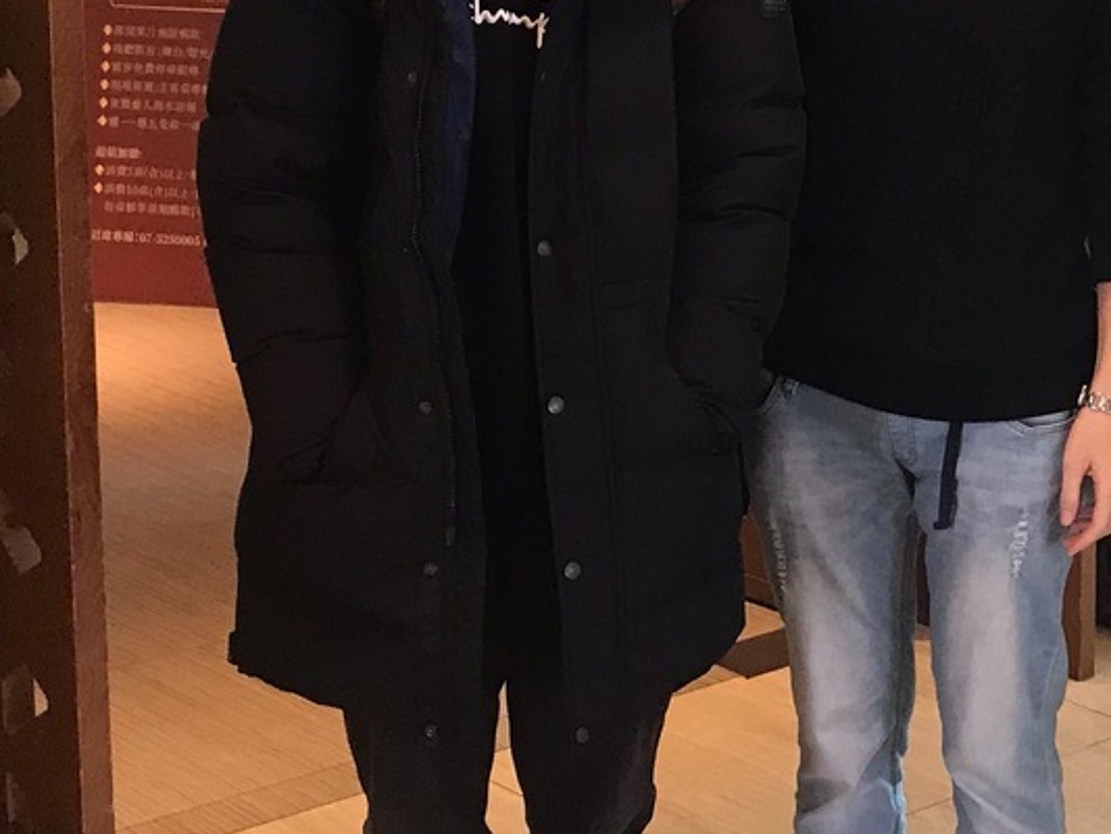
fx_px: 2697
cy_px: 146
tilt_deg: -8.7
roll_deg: -1.0
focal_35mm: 84
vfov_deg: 17.4
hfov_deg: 22.3
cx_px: 1142
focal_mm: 3.99
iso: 40
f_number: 1.8
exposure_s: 1/24
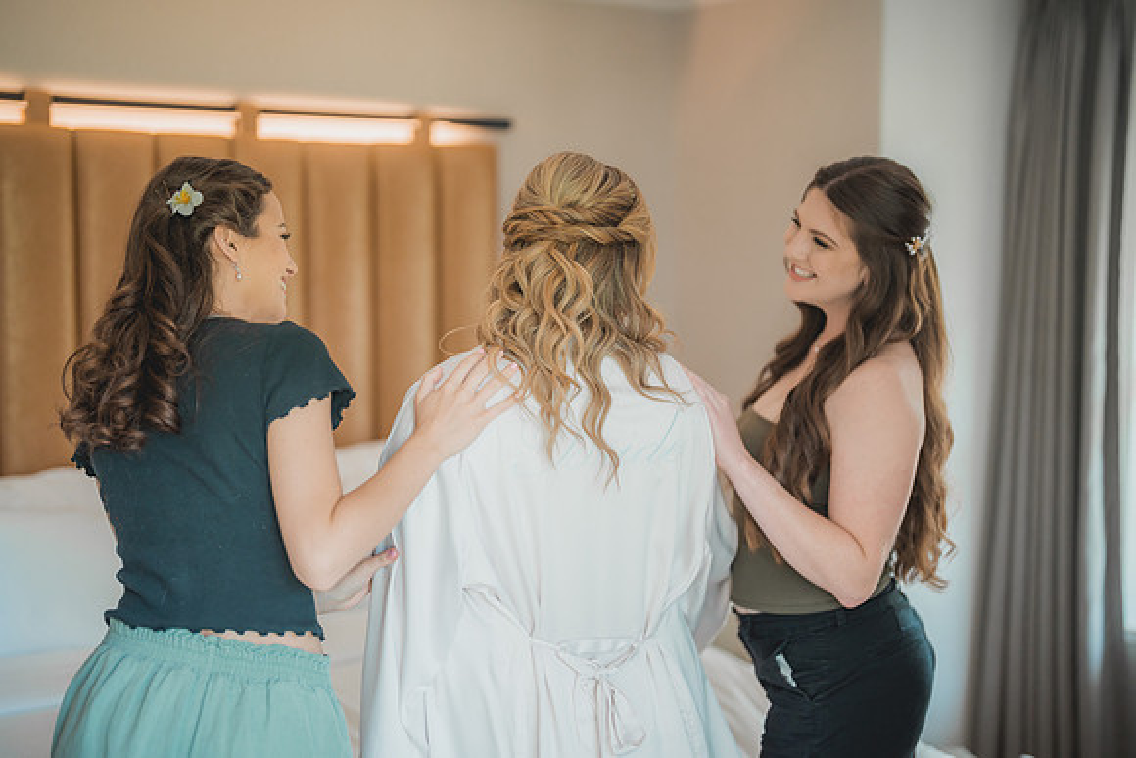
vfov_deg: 27.0
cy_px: 379
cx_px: 568
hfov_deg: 39.6
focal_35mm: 50
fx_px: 1578
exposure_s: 1/400
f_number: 1.2
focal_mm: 50
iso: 400
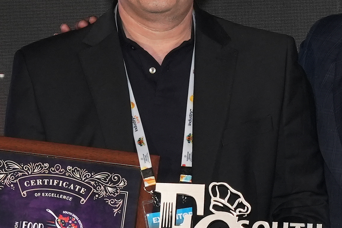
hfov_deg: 5.8
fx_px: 3367
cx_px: 165
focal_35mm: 355
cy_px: 346
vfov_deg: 3.9
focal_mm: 57.9
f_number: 7.1
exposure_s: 1/160
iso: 1250
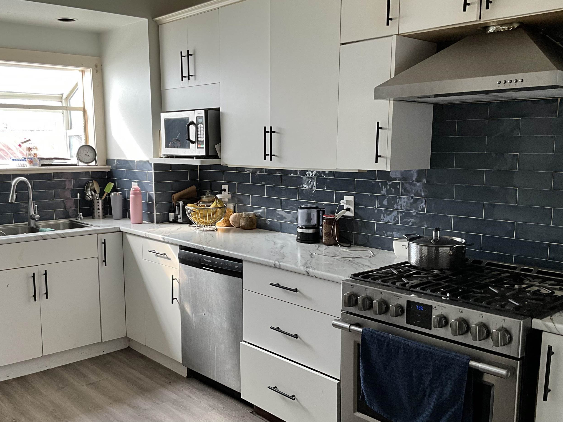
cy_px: 235
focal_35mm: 36
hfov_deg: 51.2
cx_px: 250
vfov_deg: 39.6
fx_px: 585
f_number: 1.8
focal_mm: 3
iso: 64
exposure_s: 1/105
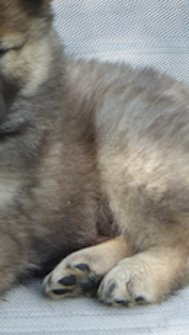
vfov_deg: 5.5
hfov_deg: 3.1
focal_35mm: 391
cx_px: -2
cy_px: 111
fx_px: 3471
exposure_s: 1/320
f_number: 4
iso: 160
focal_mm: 27.8
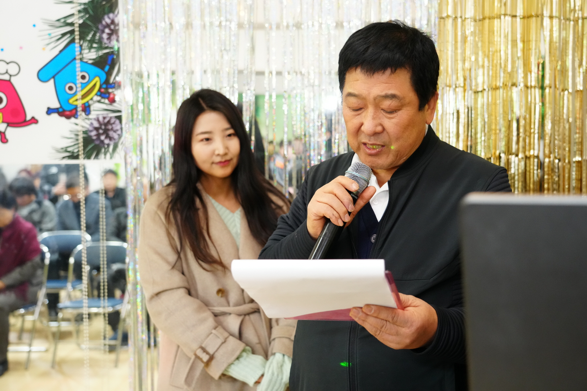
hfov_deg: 45.4
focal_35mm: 43
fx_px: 701
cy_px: 196
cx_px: 294
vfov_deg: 31.2
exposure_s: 1/125
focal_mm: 43
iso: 5000
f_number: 4
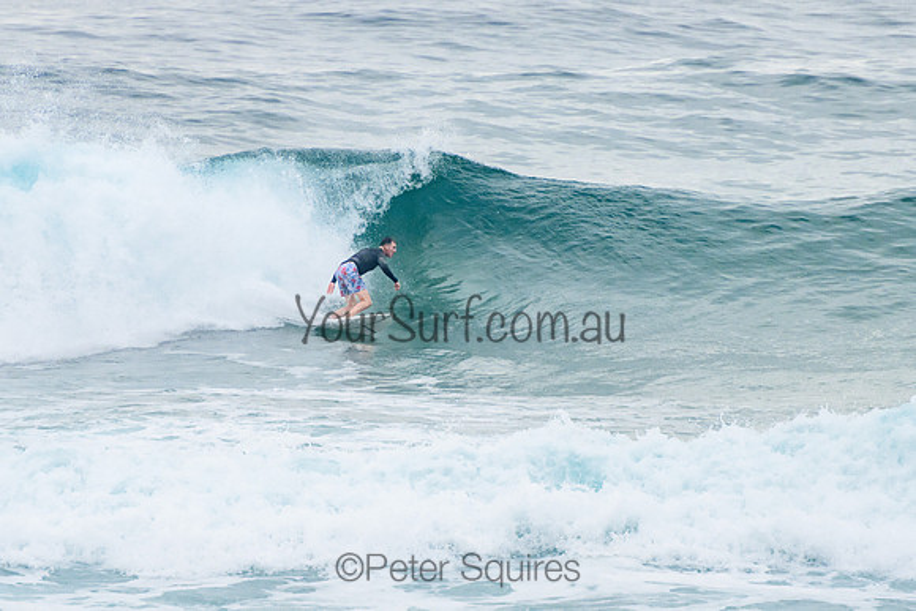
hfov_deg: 3.8
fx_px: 13983
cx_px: 412
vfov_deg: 2.5
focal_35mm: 549
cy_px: 280
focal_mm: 400
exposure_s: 1/1250
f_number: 5.6
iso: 500
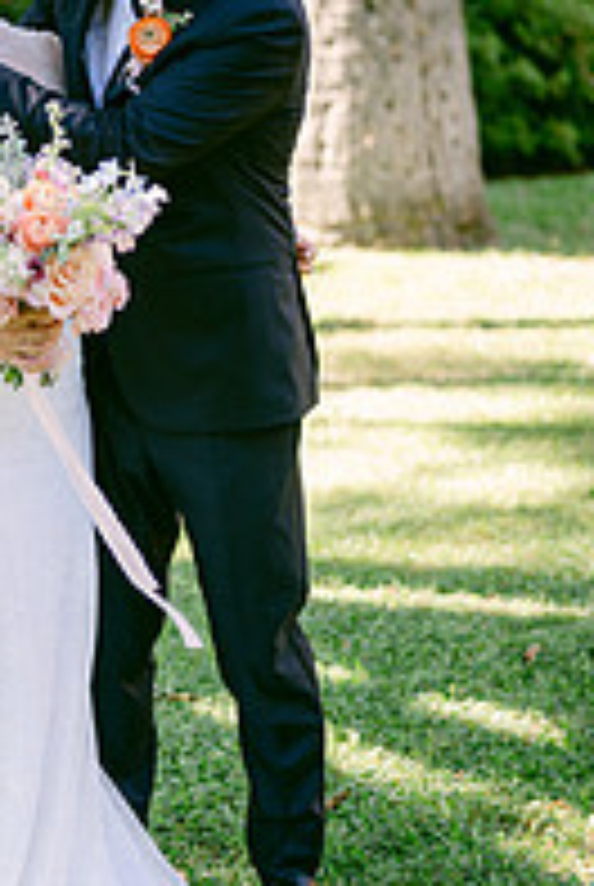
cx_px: 40
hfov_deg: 12.0
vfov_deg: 17.9
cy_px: 364
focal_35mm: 114
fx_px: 2811
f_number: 1.8
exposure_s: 1/640
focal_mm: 50
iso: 80
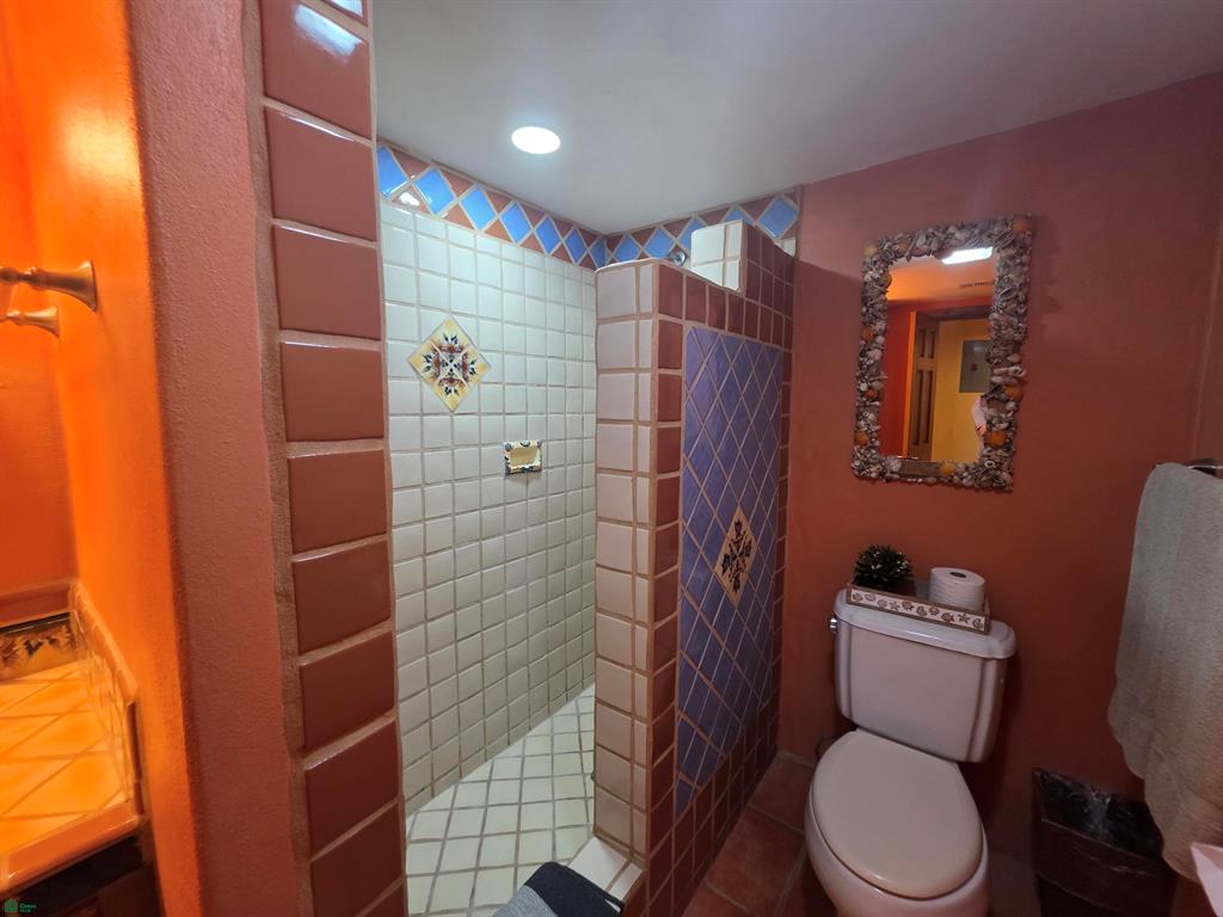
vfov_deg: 89.9
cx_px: 612
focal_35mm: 13
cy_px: 458
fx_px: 459
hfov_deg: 106.2
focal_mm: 2.2
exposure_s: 1/60
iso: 200
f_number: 1.9
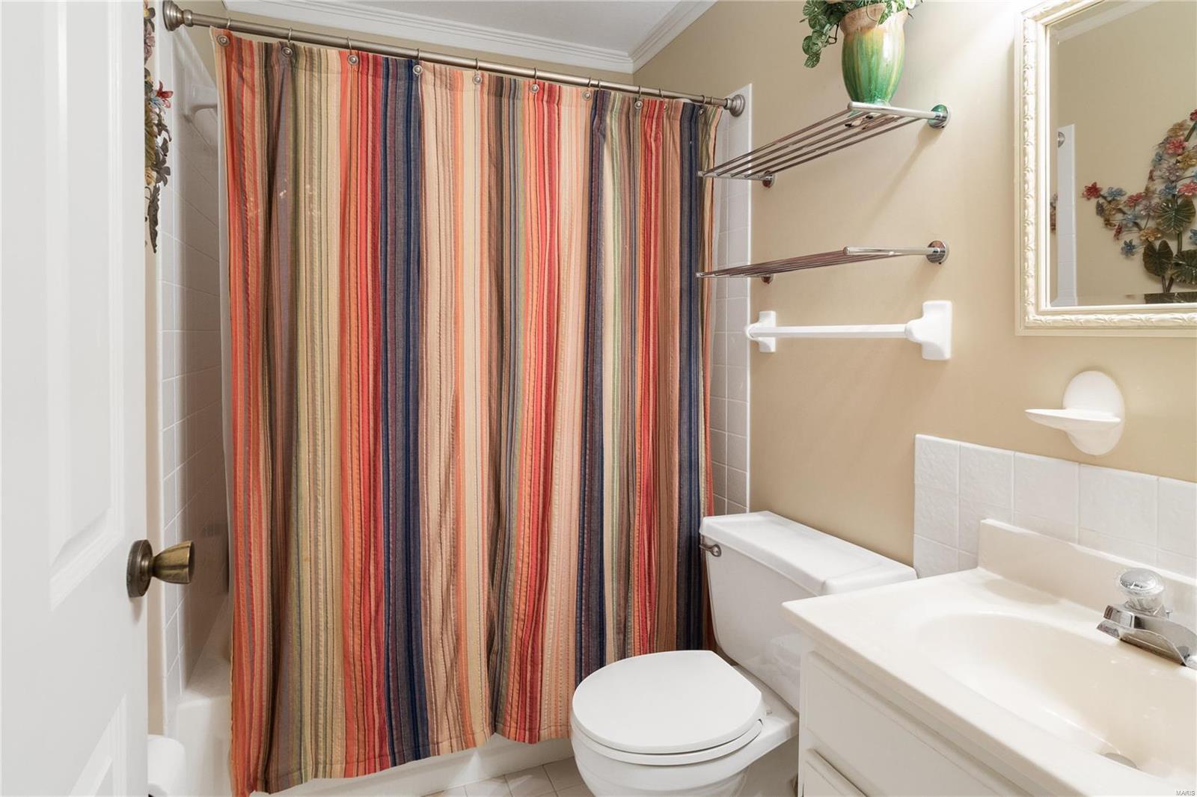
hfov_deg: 90.0
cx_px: 598
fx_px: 598
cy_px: 398
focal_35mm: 18
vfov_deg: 67.4
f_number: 7.1
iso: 400
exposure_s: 1/2.5
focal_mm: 9
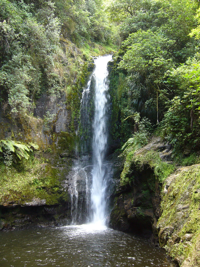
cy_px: 134
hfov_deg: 40.7
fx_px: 270
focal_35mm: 35
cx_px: 100
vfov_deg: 52.6
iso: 100
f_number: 2.8
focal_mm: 5.8
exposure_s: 1/25
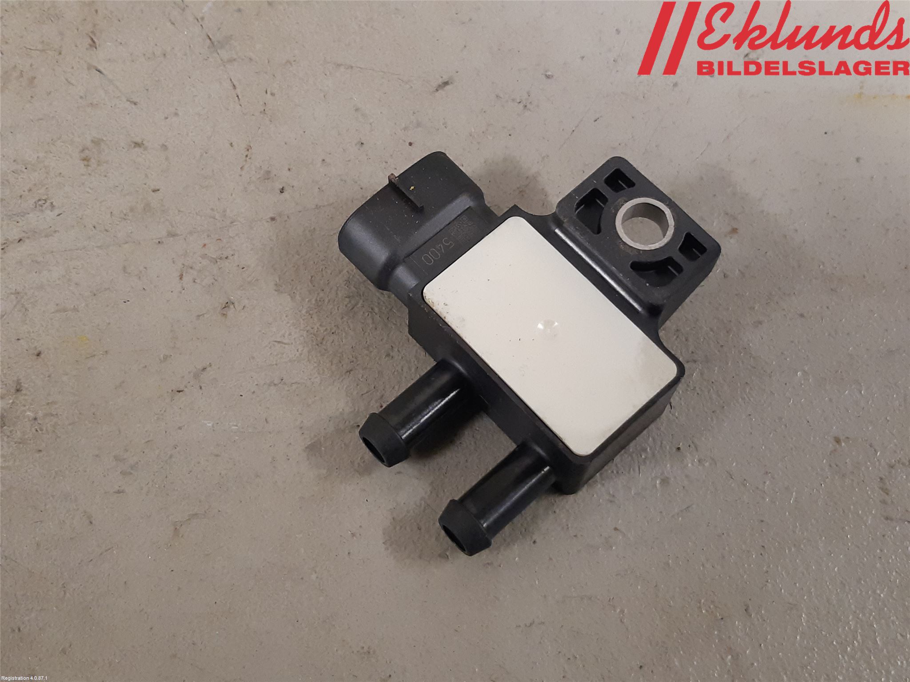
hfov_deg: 67.3
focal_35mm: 26
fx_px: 683
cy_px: 341
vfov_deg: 53.1
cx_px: 455
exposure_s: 1/50
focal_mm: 3.93
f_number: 1.7
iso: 250
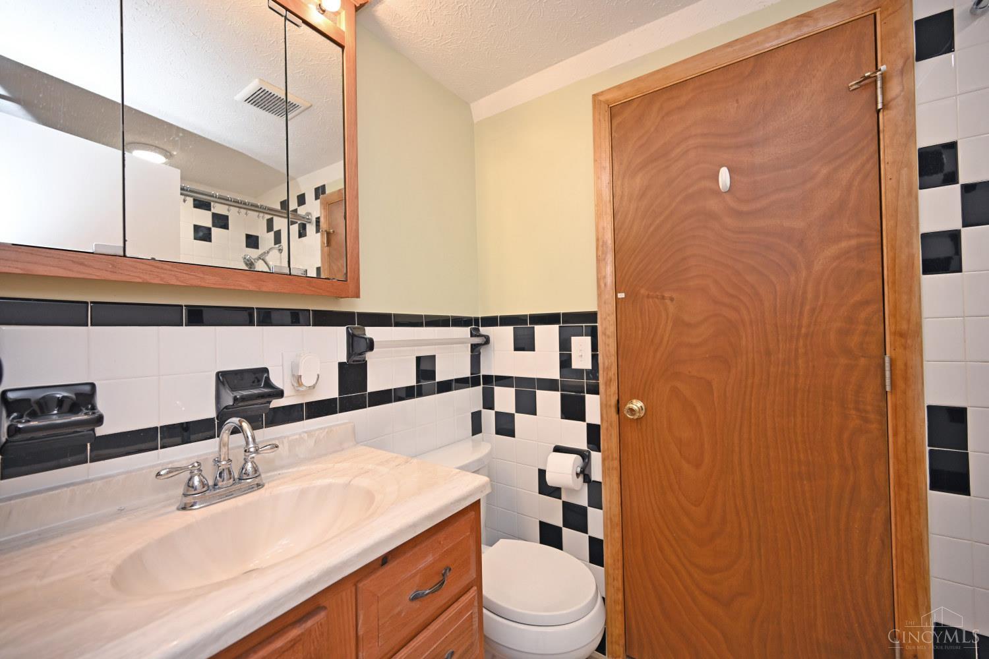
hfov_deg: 104.3
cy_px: 330
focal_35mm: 14
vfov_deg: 81.2
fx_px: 385
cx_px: 494
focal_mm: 14
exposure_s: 1/60
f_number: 4
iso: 720
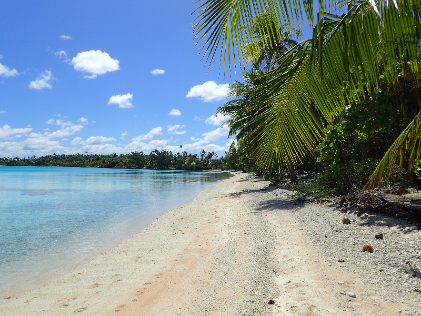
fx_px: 365
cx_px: 210
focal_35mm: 30
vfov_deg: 46.8
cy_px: 158
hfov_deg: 60.0
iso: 100
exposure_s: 1/320
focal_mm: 5.5
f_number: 9
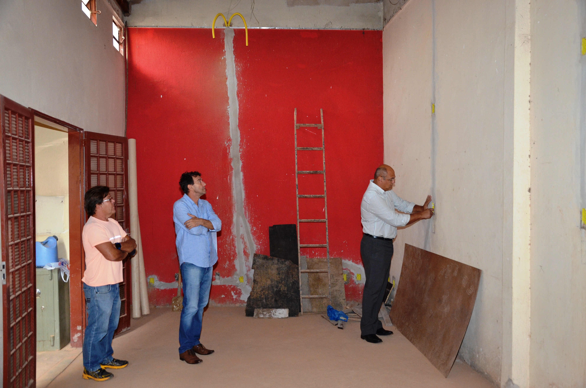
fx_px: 585
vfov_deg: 36.7
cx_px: 293
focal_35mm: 36
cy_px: 194
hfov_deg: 53.2
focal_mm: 24
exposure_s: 1/60
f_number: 4
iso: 800
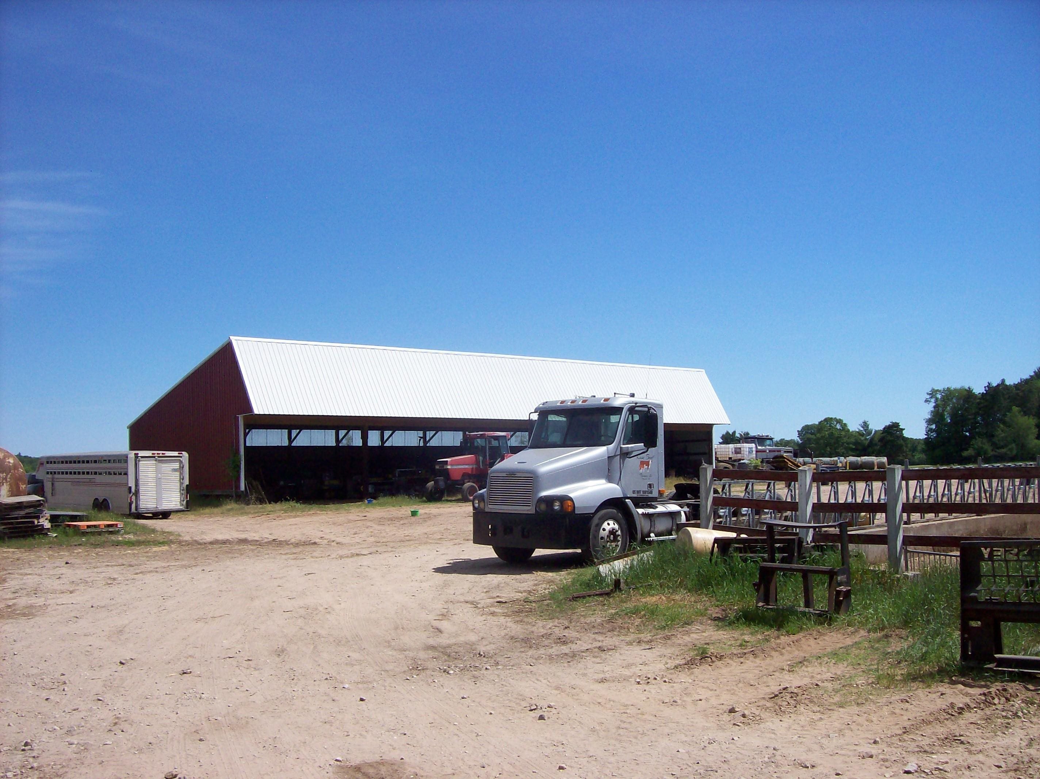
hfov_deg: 51.4
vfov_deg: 39.6
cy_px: 390
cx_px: 520
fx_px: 1081
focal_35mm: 36
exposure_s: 1/1103
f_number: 4.8
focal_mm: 6
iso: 80
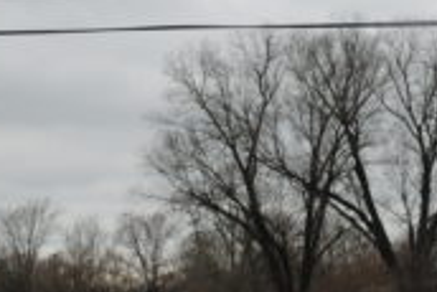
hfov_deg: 9.5
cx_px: 330
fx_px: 2616
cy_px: 188
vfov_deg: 6.4
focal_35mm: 215
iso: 140
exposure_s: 1/125
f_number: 5.6
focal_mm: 55
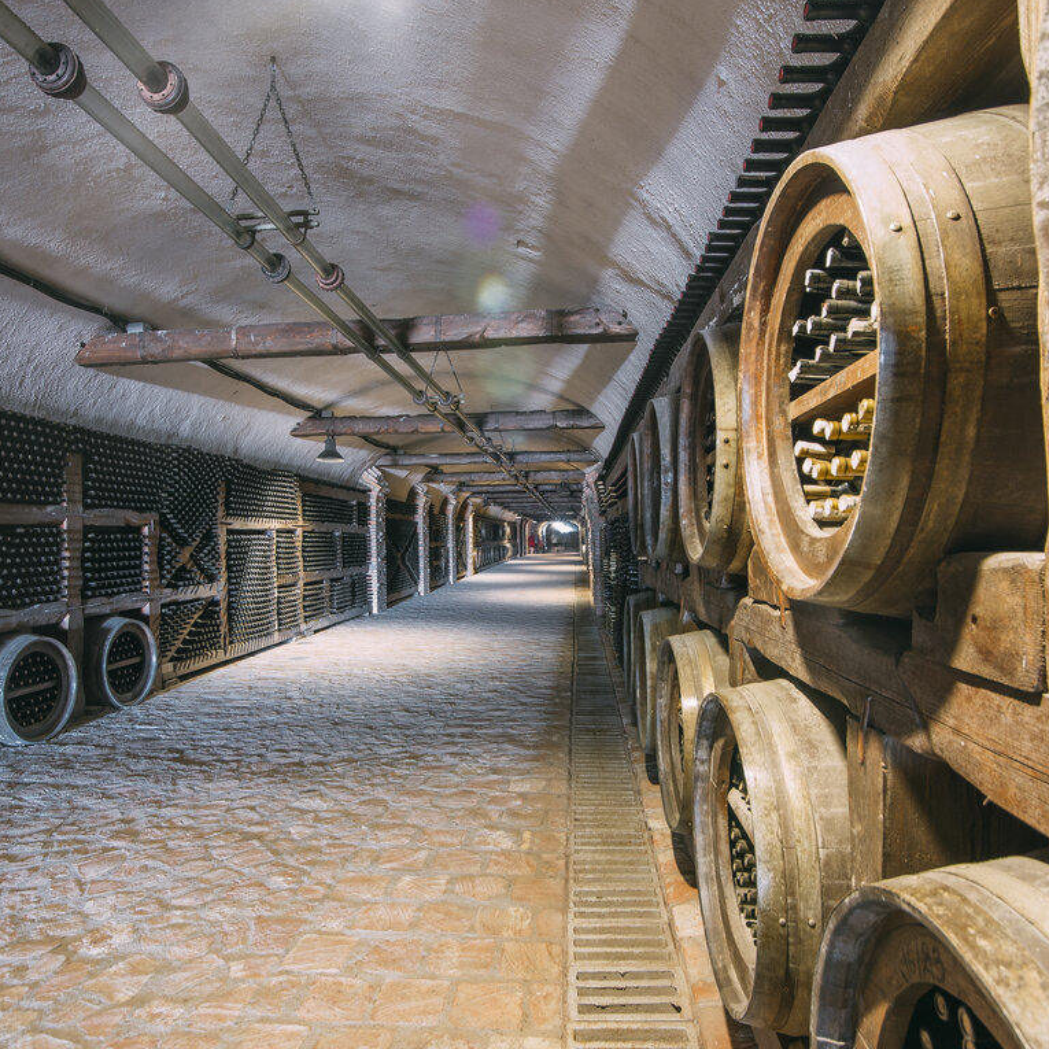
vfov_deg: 74.8
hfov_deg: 74.8
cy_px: 522
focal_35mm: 20
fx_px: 686
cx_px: 536
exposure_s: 13
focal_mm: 15
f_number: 8
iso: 400
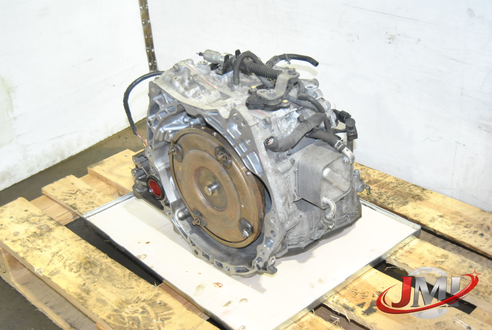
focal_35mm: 51
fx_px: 698
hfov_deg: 38.8
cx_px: 246
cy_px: 165
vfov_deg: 26.6
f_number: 5
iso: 800
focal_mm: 34
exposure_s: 1/60
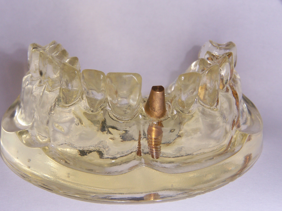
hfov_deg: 28.2
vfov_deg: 21.3
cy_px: 106
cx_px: 141
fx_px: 562
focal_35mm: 69
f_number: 8
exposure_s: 1/80
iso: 100
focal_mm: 11.5
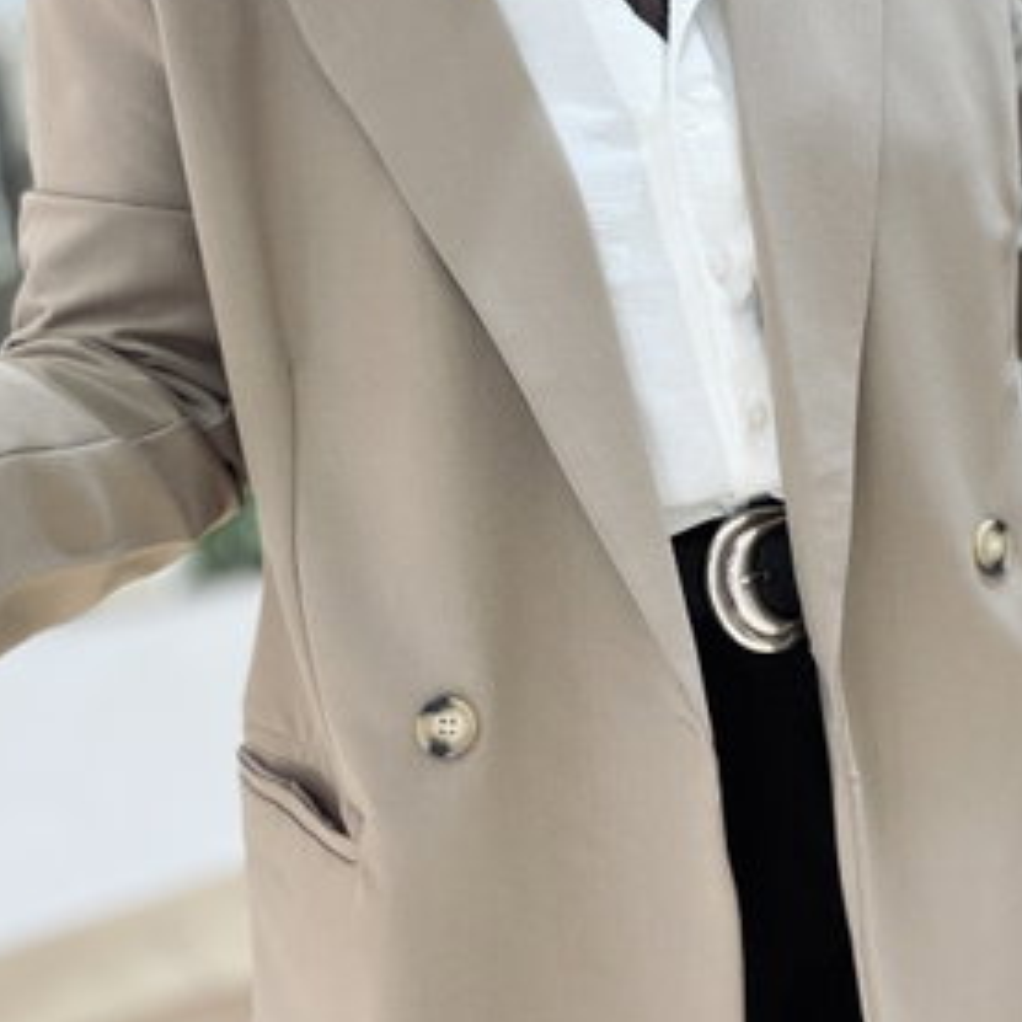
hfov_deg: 33.2
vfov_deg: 33.2
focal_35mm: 51
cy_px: 367
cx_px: 646
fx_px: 1704
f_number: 1.9
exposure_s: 1/50
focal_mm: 2.71
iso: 80
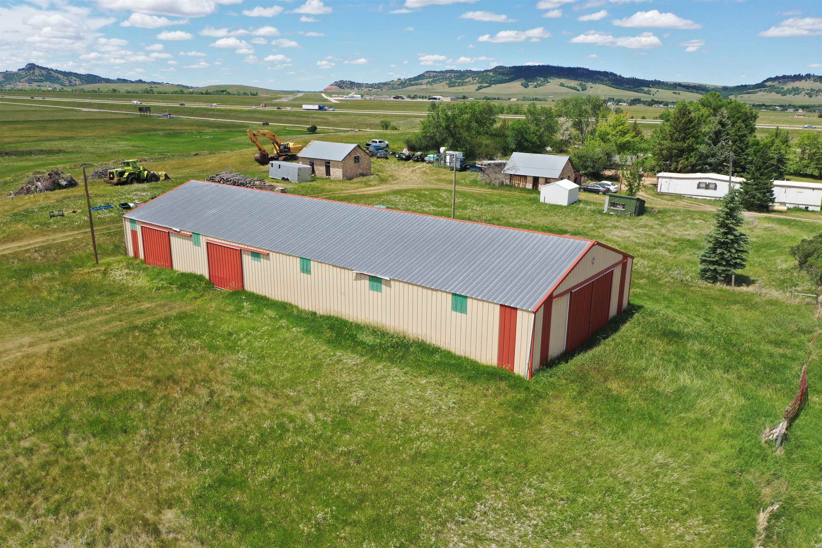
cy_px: 274
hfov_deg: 65.5
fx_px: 639
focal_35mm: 28
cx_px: 411
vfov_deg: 46.4
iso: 100
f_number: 5
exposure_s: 1/640
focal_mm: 10.26
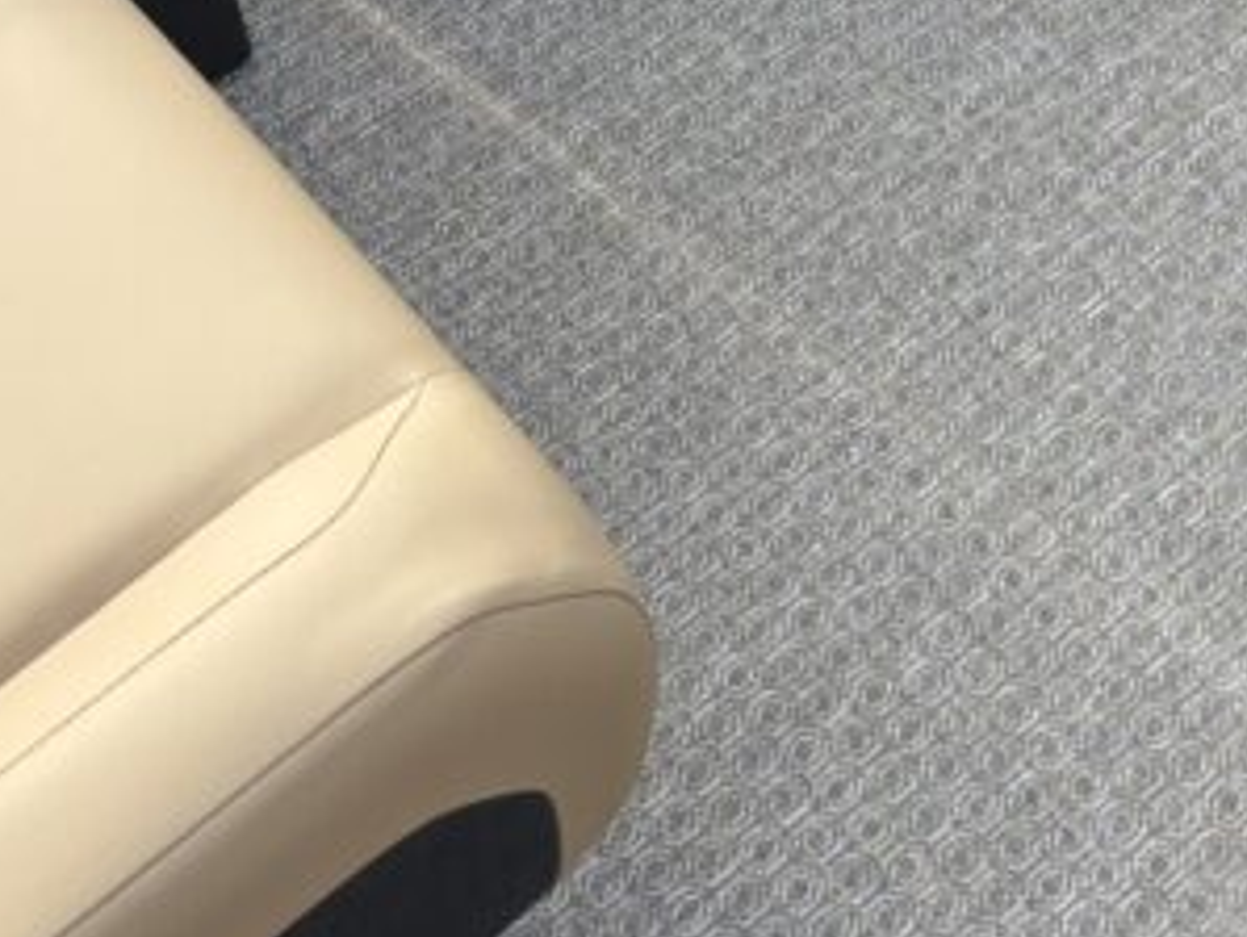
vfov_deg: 15.3
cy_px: -230
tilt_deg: -46.8
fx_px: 3353
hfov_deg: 20.8
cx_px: 1027
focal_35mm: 93
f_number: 1.6
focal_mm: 5.96
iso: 50
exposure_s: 1/865
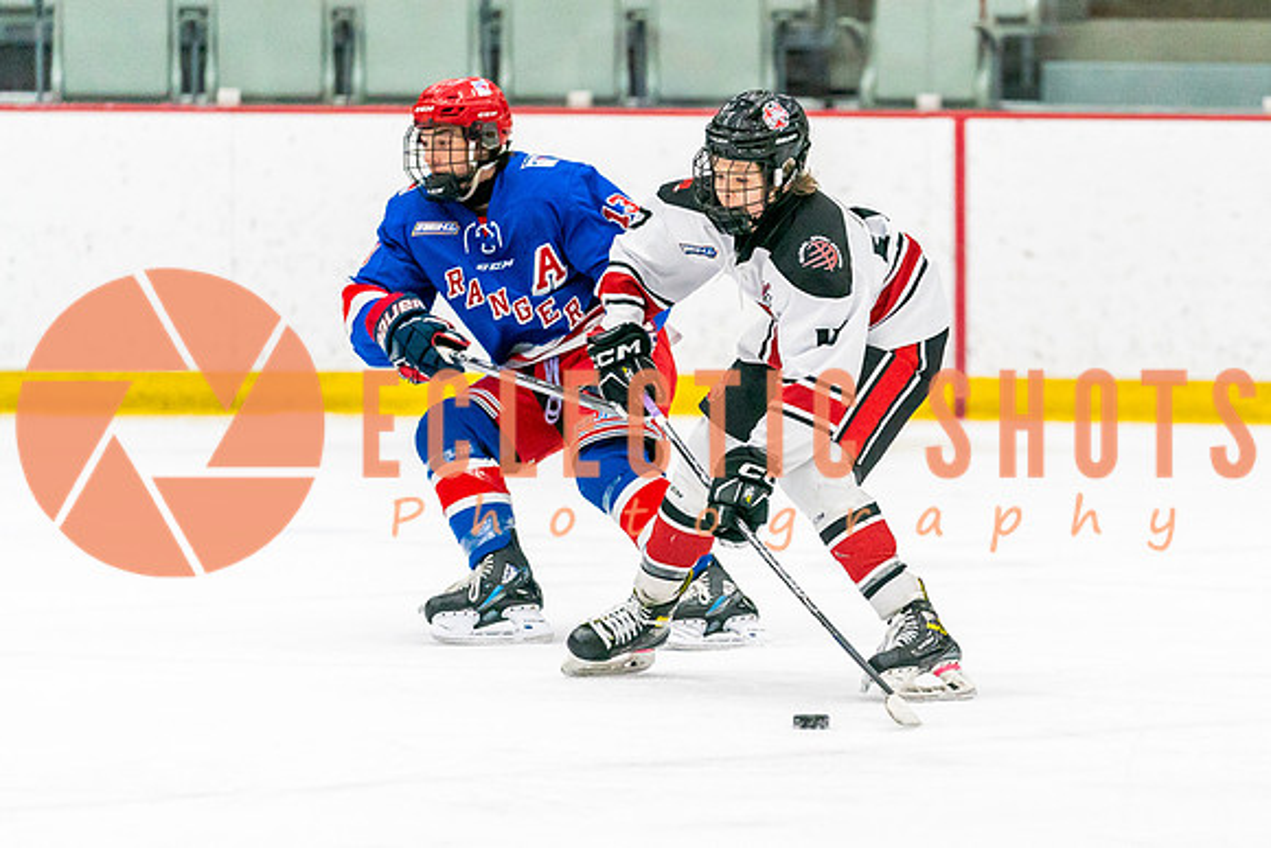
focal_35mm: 312
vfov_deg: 4.4
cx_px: 827
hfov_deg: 6.6
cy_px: 463
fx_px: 11014
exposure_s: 1/1250
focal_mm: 200
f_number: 2.8
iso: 3200
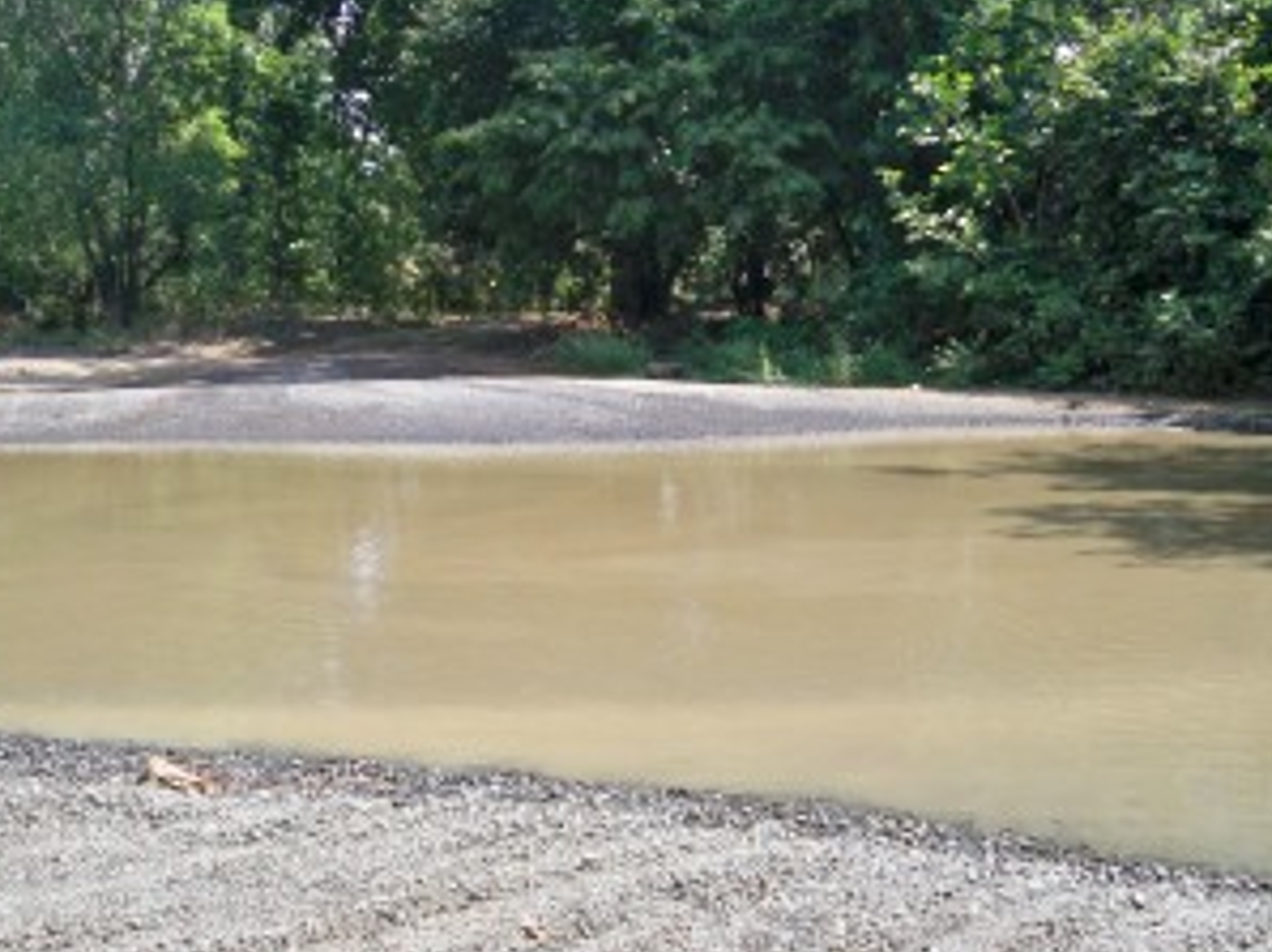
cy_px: 354
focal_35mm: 47
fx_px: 1726
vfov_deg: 30.7
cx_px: 657
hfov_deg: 40.5
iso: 64
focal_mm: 6.3
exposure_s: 1/500
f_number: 3.1
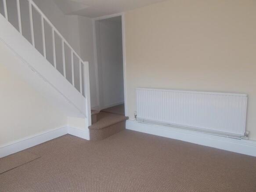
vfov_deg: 53.0
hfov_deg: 67.3
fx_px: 192
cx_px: 128
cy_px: 96
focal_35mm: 26
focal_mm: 4.6
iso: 80
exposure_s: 1/80
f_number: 3.2
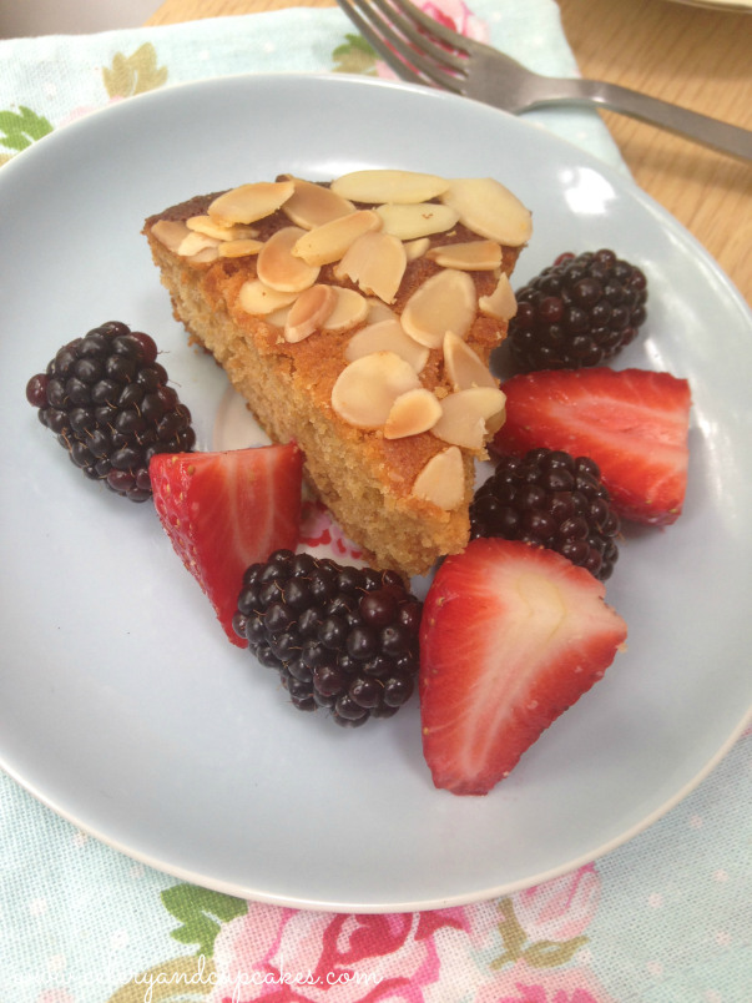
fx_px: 956
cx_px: 376
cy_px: 502
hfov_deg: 42.9
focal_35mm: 33
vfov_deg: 55.4
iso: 50
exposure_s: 1/60
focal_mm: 4.12
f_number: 2.4
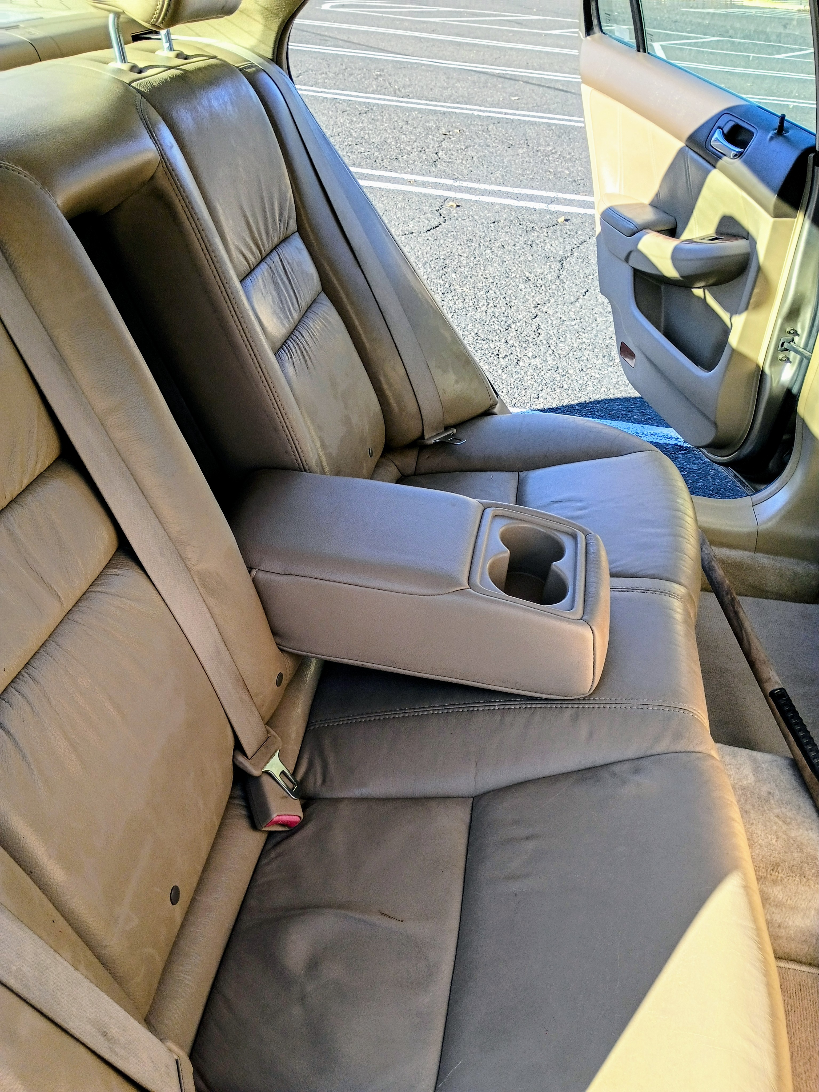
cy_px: 546
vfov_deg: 61.7
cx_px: 410
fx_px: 915
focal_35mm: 29
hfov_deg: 48.2
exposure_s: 1/187
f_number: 1.8
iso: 100
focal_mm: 4.27
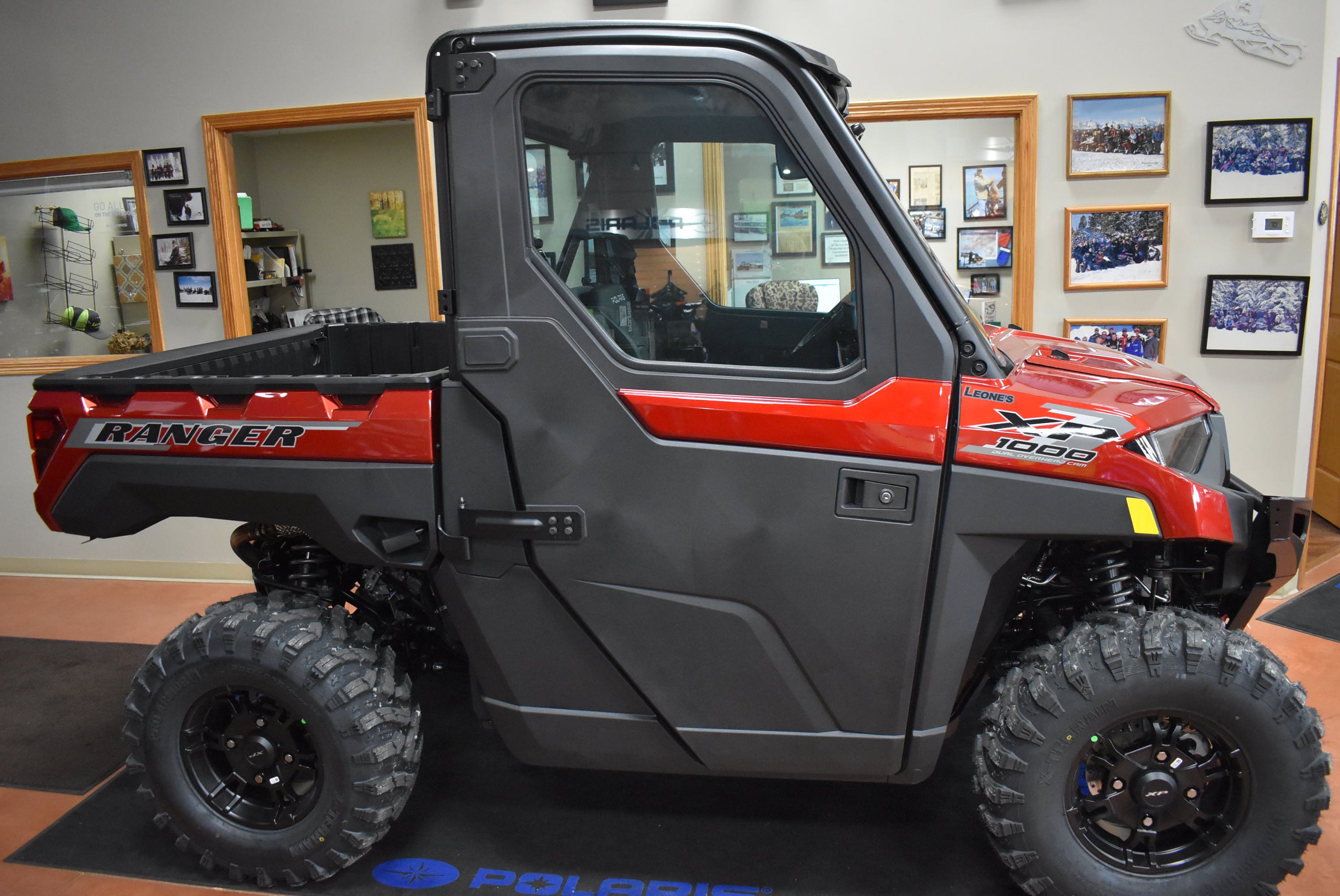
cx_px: 670
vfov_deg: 48.0
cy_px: 448
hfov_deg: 67.3
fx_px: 1006
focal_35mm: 27
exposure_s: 1/125
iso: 3200
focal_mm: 18
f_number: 3.5
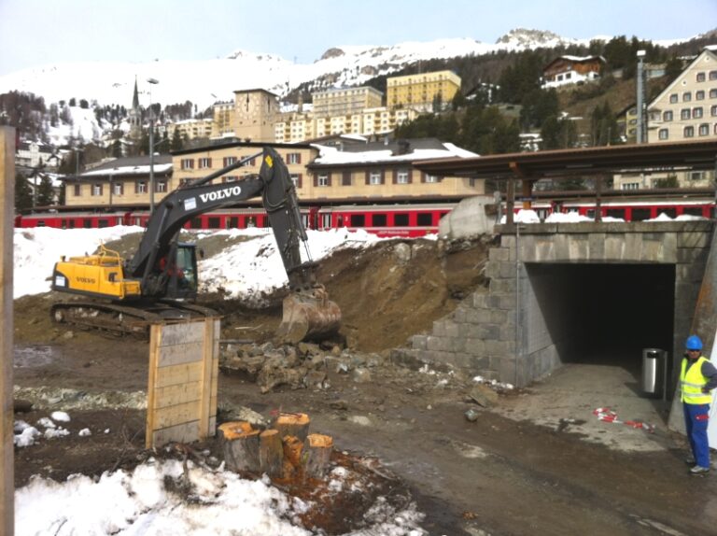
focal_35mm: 35
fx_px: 724
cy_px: 268
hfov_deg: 52.7
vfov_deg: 40.6
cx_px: 358
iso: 80
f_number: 2.8
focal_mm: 3.85
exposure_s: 1/1676
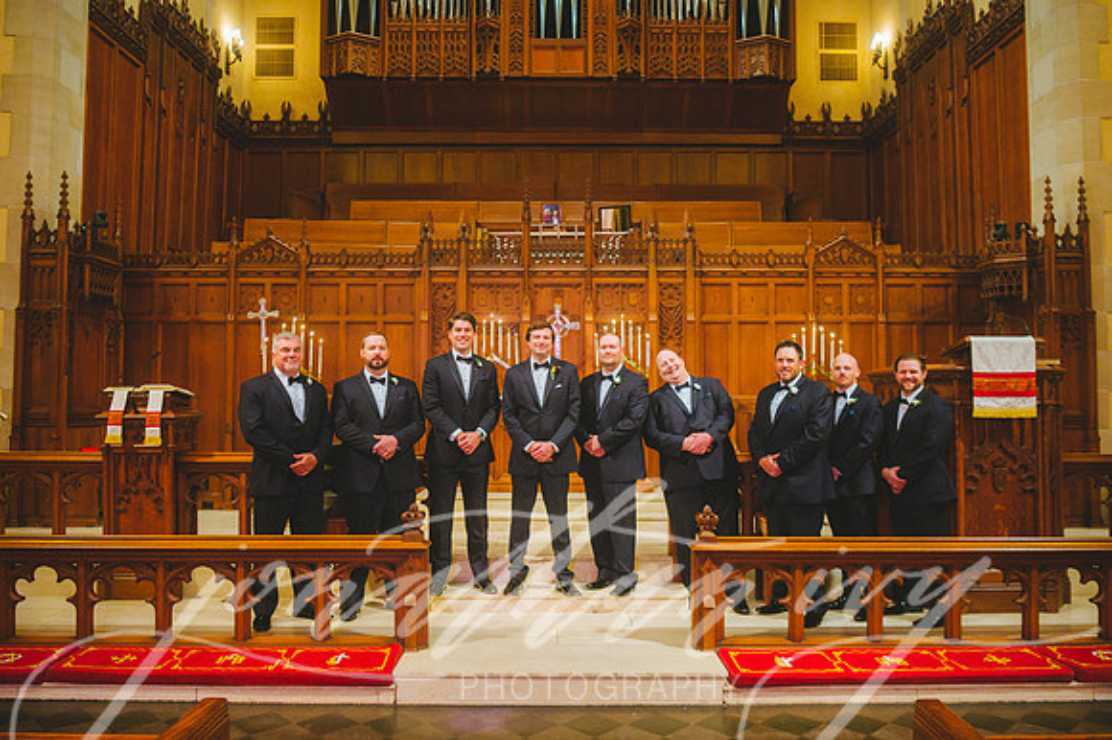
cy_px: 370
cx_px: 556
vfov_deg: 44.9
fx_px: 895
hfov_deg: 63.7
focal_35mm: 29
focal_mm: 29
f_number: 4
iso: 2500
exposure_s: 1/100
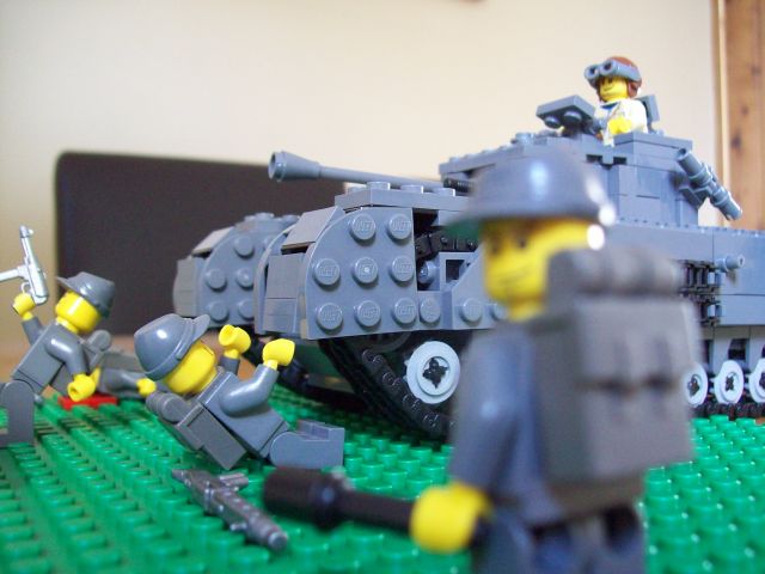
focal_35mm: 36
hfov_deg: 51.4
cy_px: 287
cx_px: 382
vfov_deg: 39.7
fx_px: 796
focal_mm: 6
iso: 200
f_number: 2.7
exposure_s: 1/8
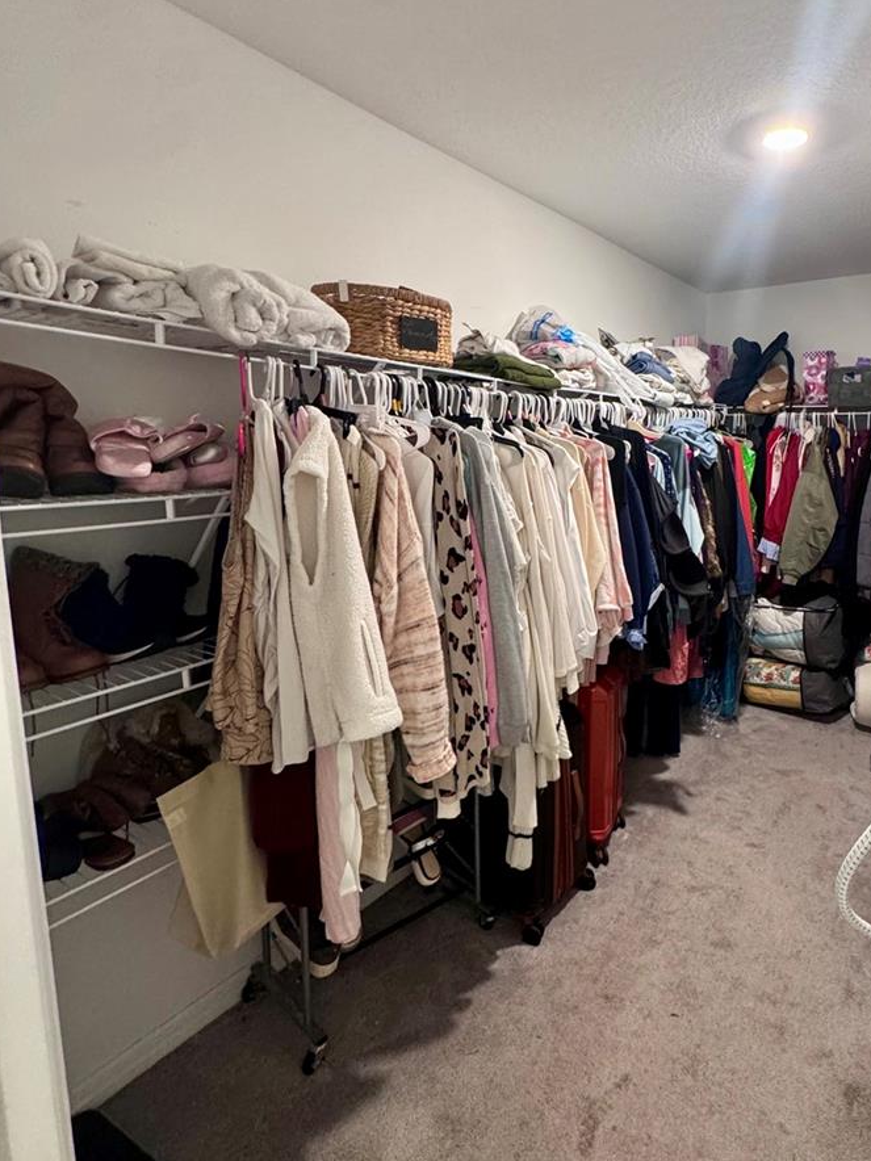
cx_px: 578
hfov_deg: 66.9
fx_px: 637
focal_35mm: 19
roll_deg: -1.2
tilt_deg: -7.2
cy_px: 531
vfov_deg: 84.5
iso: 500
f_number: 2.2
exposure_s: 1/60
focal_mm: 2.22
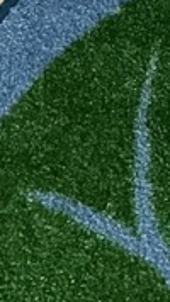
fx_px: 1460
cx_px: 478
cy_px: -151
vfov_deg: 11.4
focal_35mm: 182
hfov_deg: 6.2
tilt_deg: -60.5
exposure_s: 1/40
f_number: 1.8
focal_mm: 3
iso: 200
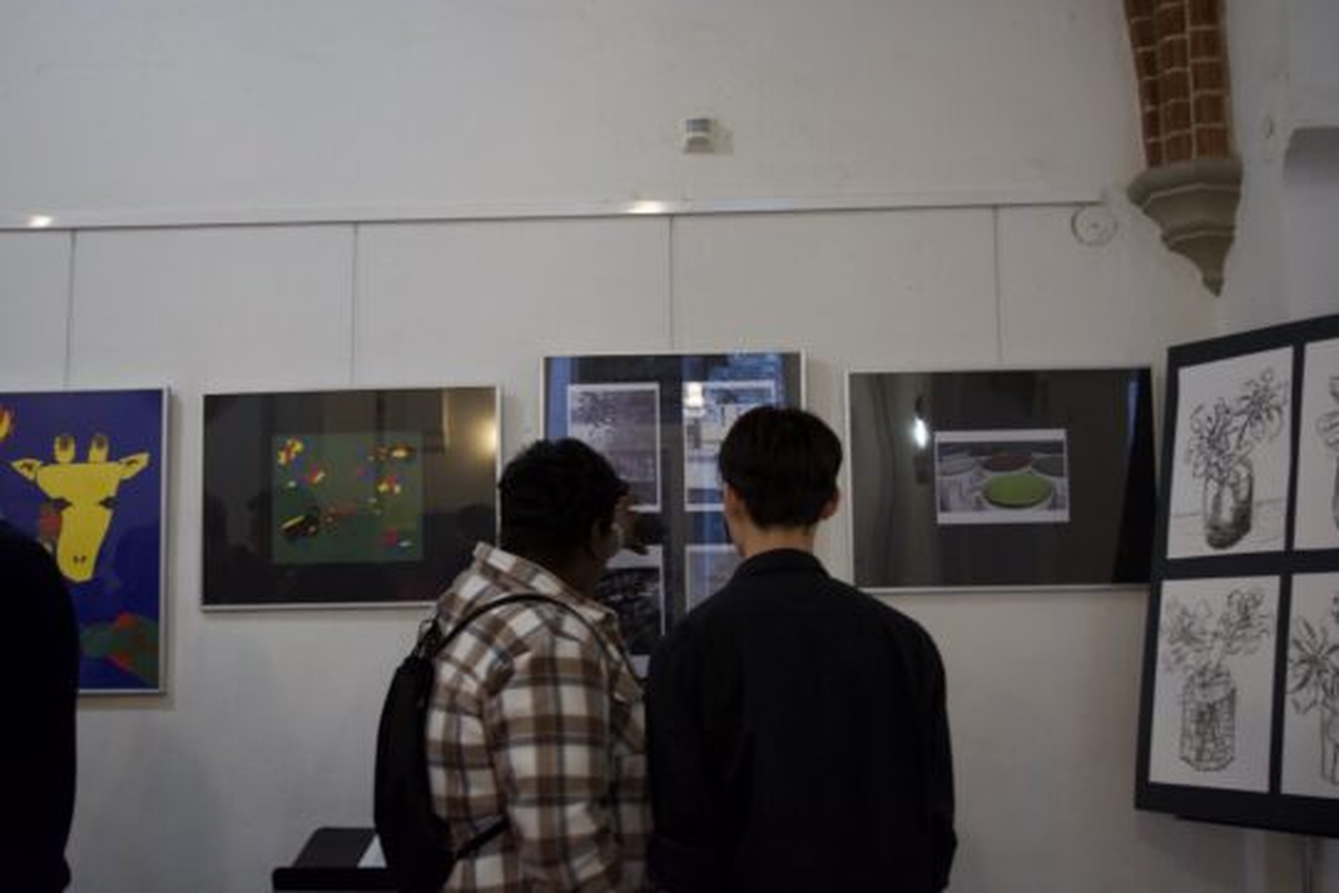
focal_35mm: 42
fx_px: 1562
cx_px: 670
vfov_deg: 31.9
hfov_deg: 46.4
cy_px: 446
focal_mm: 28
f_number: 4.2
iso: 1600
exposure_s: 1/40
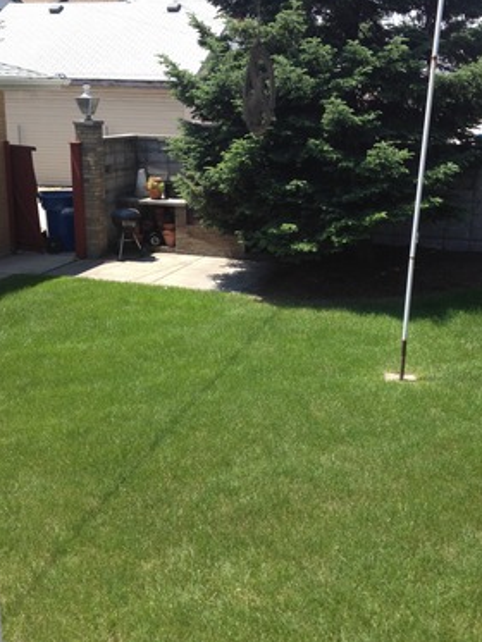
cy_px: 282
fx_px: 835
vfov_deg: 42.0
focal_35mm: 45
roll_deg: -0.3
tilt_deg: -14.5
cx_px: 281
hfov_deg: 32.1
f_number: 2.4
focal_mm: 4.28
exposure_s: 1/708
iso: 50
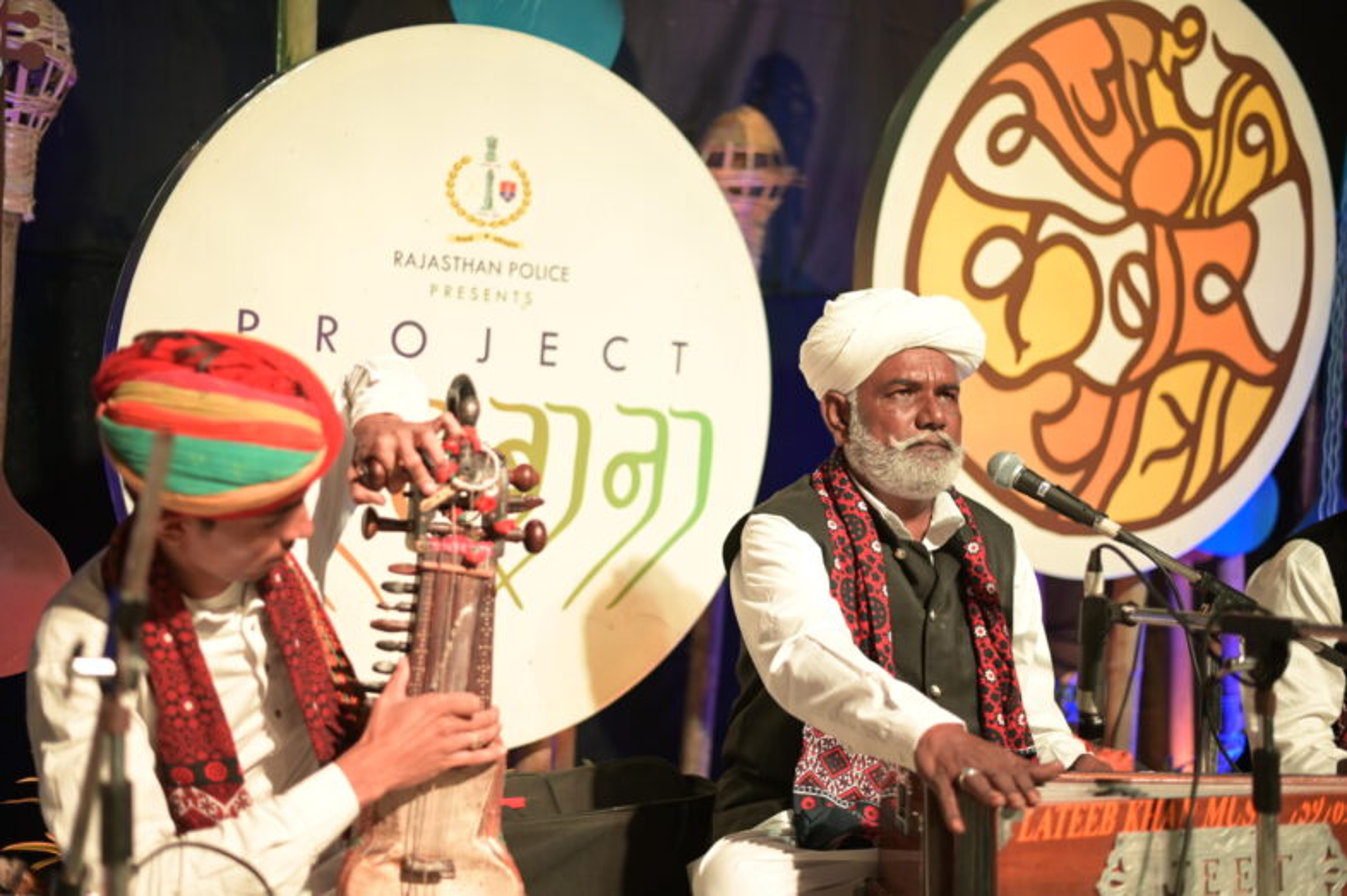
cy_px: 448
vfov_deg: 27.0
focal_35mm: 50
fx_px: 1870
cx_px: 674
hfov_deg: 39.6
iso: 640
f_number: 1.8
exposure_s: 1/200
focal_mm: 50
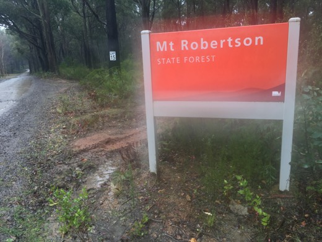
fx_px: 270
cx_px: 161
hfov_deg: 61.7
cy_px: 121
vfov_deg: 48.2
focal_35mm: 29
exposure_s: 1/30
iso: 40
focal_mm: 4.15
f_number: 2.2
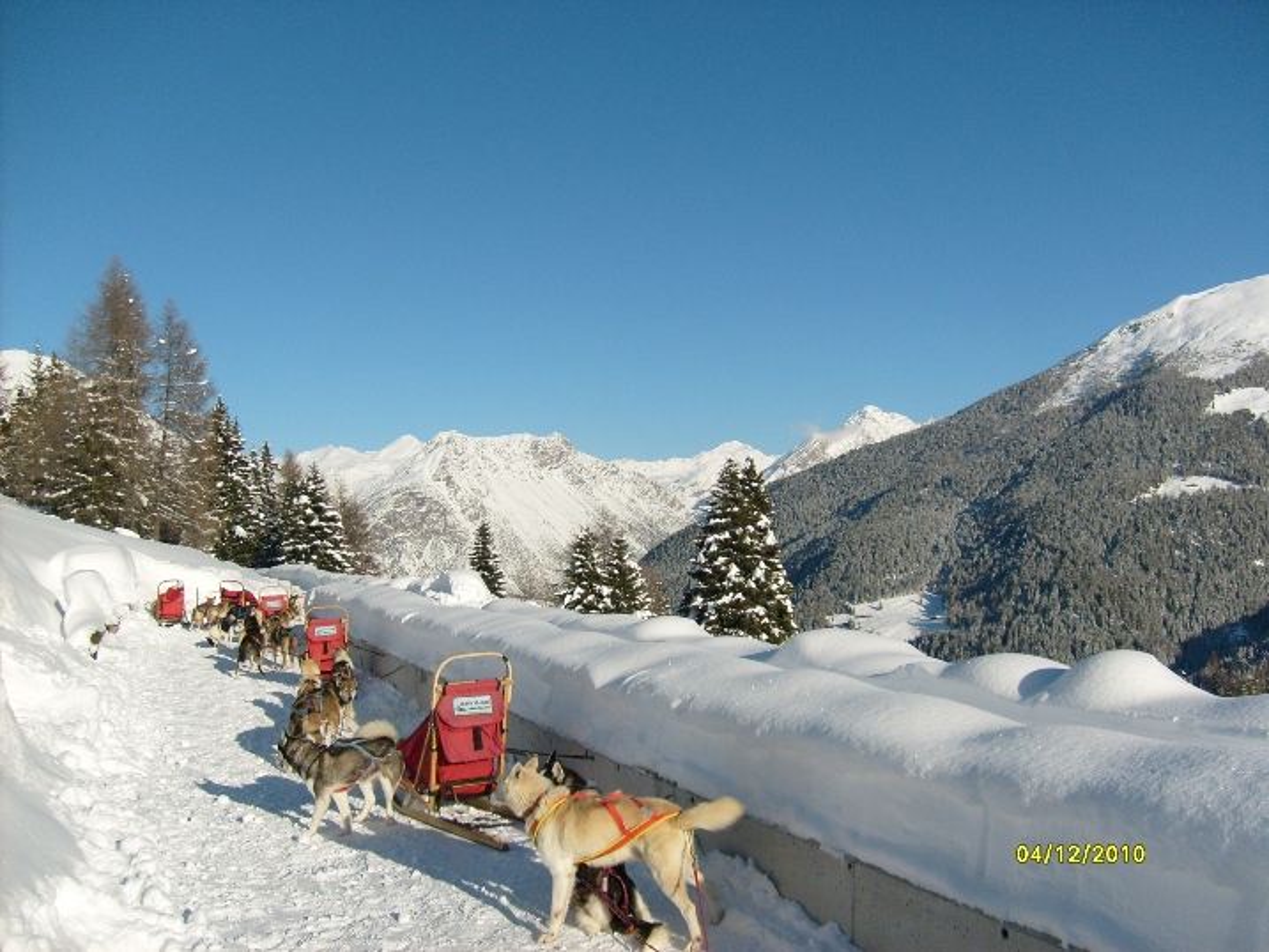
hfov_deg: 52.6
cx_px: 634
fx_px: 1283
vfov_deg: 40.7
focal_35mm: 35
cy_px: 476
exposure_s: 1/500
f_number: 7.1
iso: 80
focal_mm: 5.8
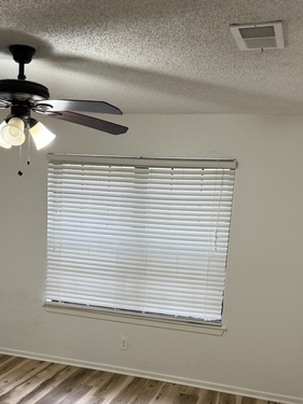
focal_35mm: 41
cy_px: 289
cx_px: 127
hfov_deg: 35.0
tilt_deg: -10.6
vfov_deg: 44.7
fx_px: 479
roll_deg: -4.9
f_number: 1.78
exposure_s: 1/60
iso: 160
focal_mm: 6.76
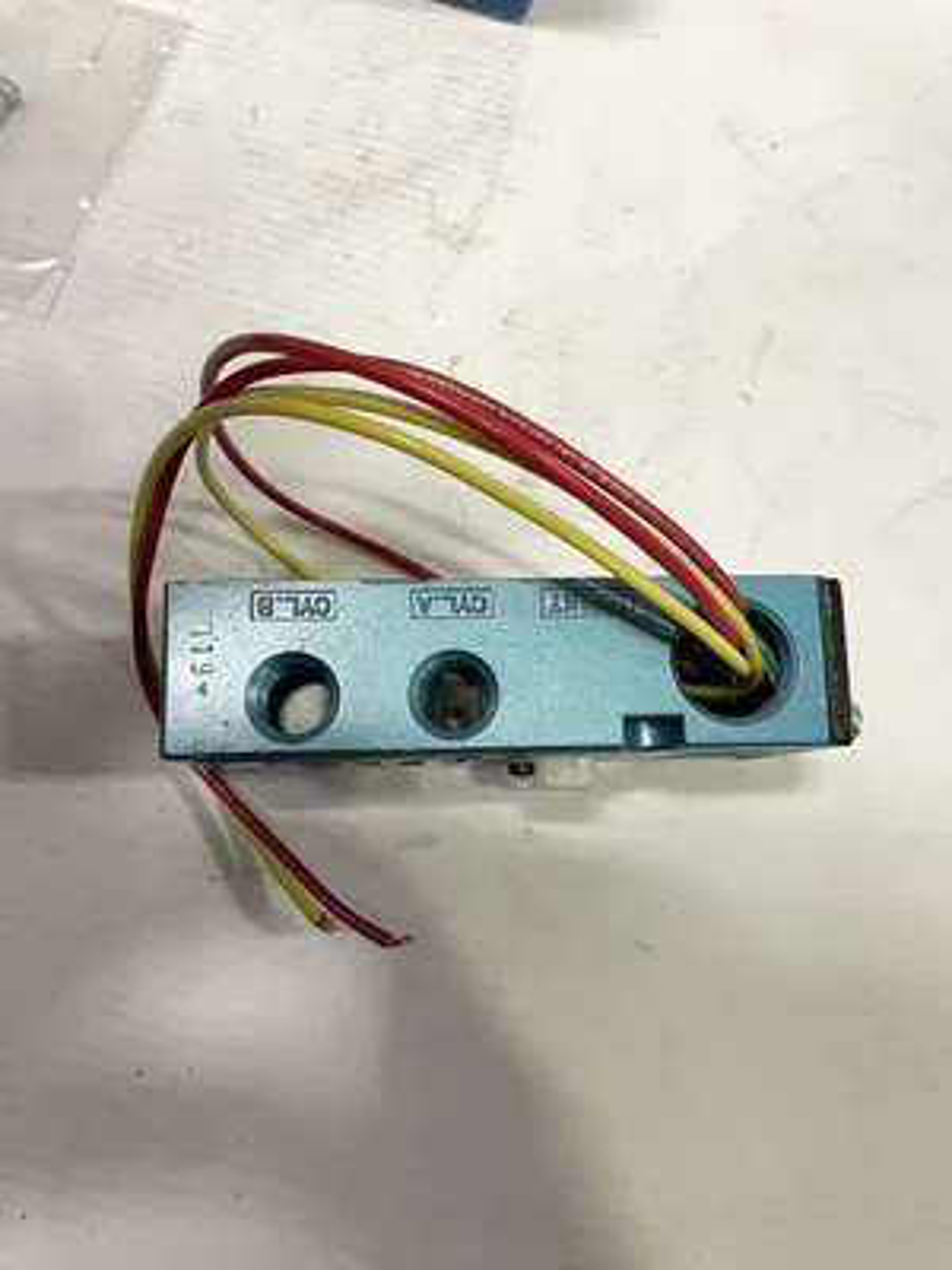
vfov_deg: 67.3
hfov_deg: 53.1
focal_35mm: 26
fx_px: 953
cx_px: 476
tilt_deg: -73.6
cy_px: 635
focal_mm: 4.2
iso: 200
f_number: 1.6
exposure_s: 1/60
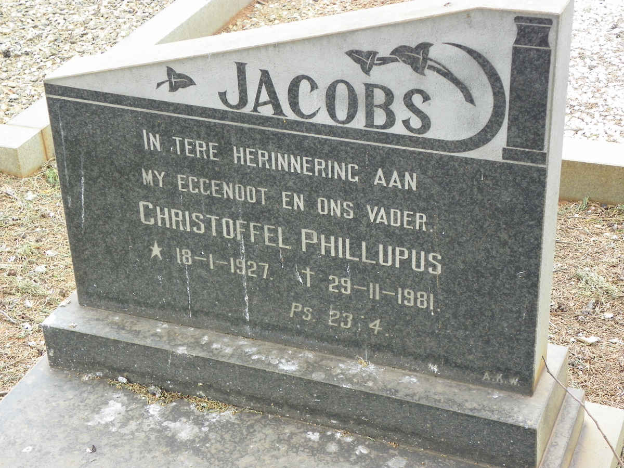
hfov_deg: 27.4
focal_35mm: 71
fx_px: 1280
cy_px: 234
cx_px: 312
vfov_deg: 20.7
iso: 64
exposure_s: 1/60
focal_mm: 12.6
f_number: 3.5
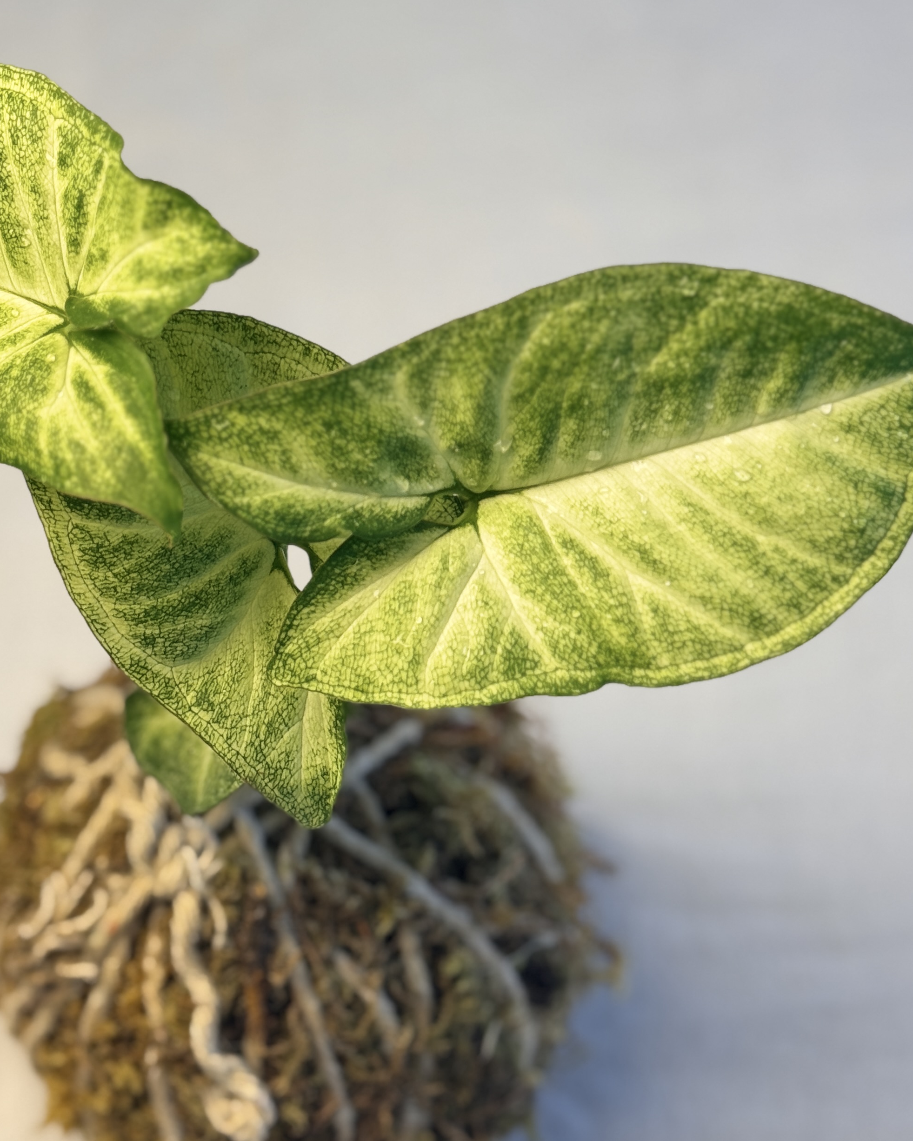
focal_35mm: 77
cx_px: 312
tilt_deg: -55.9
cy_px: 513
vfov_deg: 24.7
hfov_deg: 19.9
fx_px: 2600
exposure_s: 1/100
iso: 50
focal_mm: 6.76
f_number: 1.78
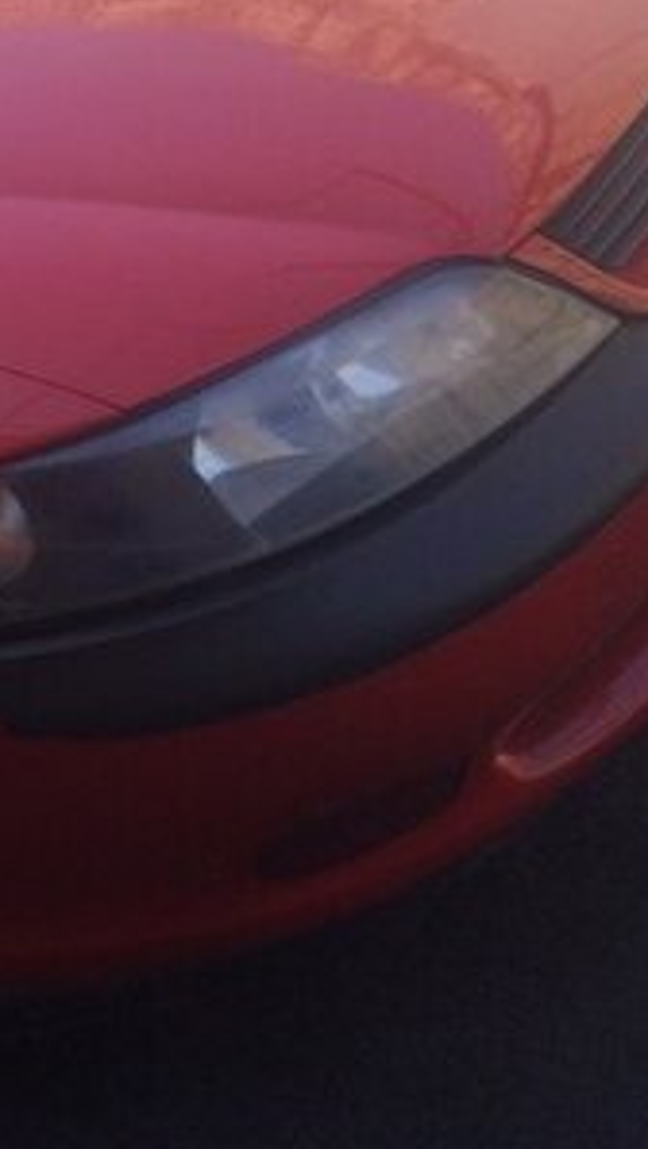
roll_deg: +20.6
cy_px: 353
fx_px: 2135
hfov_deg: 14.6
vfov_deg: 29.9
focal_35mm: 70
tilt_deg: -20.0
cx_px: -594
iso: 32
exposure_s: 1/477
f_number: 2.2
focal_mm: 4.15
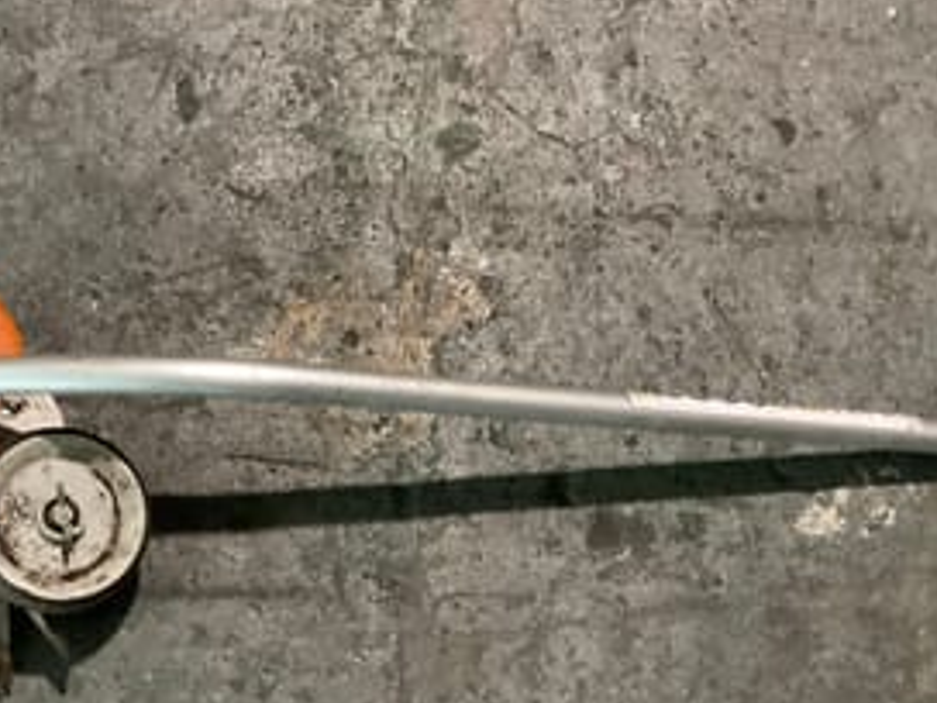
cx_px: 379
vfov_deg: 25.6
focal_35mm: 57
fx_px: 1543
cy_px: 398
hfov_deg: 33.7
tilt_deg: -74.9
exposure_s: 1/25
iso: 500
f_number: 2.4
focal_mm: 3.3
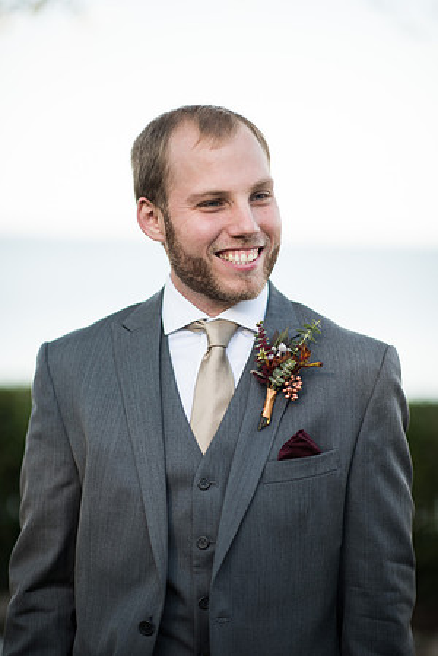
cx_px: 219
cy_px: 328
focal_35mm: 85
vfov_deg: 23.9
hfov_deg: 16.1
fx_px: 1551
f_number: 1.4
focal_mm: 85
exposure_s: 1/2000
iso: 100
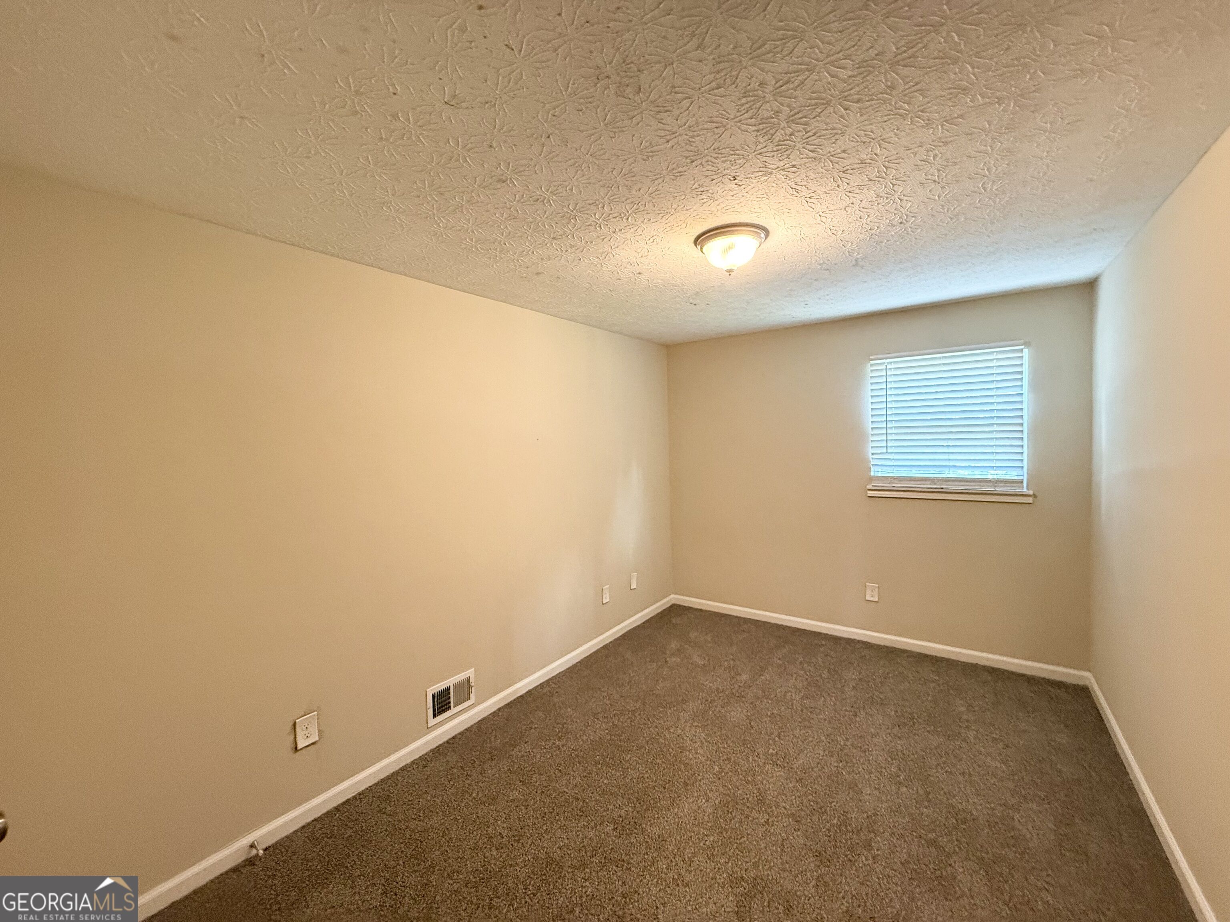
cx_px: 615
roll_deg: +0.5
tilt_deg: -2.6
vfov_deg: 85.7
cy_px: 461
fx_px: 497
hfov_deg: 102.1
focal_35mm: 14
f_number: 2.2
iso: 400
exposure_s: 1/60
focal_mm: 2.22
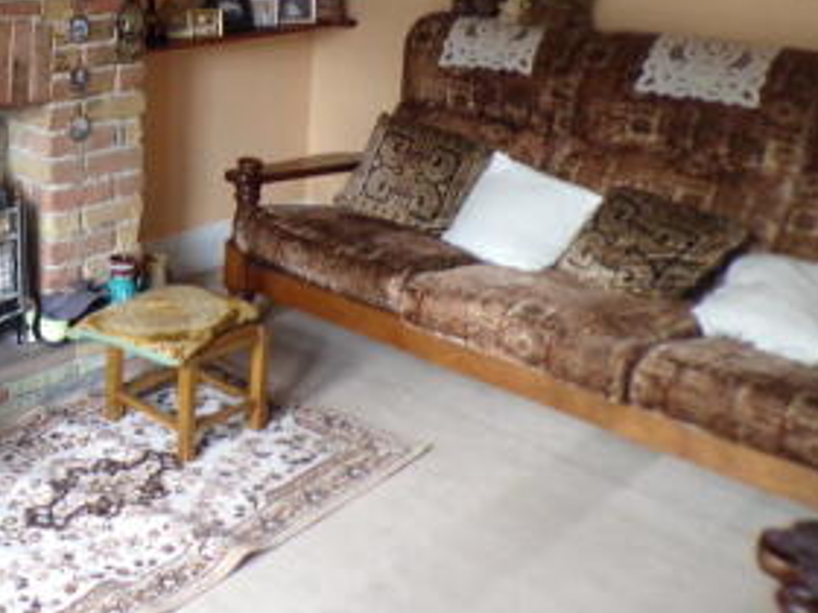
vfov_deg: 28.4
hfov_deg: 34.8
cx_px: 4
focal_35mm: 50
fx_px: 1182
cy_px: 109
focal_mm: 4.3
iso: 200
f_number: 3
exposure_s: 1/34
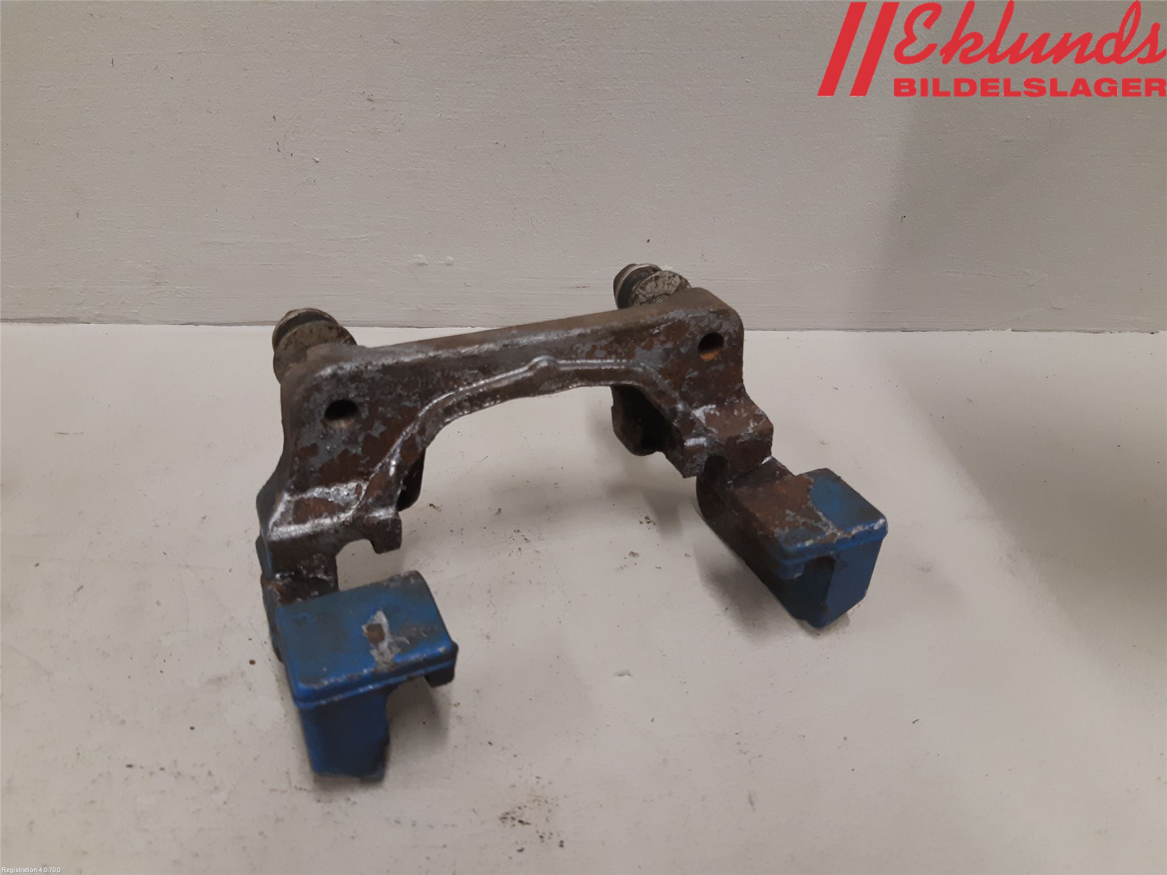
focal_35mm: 26
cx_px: 584
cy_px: 438
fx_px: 877
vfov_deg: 53.1
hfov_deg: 67.3
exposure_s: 1/50
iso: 160
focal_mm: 3.93
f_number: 1.7
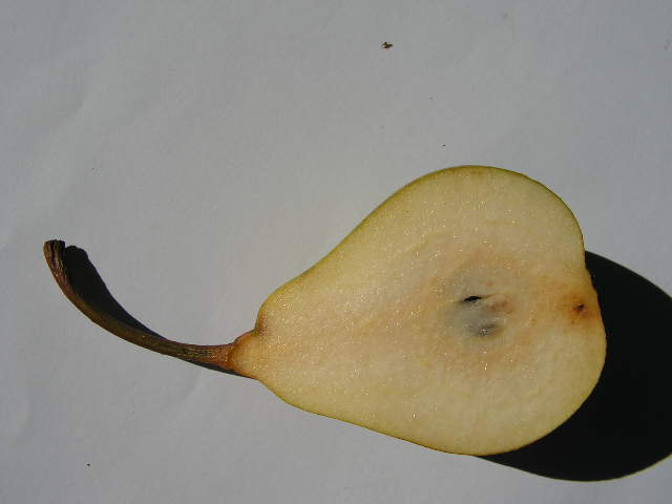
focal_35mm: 36
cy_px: 252
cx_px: 336
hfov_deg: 51.4
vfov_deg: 39.7
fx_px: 699
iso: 64
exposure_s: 1/2000
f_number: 4.8
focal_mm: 6
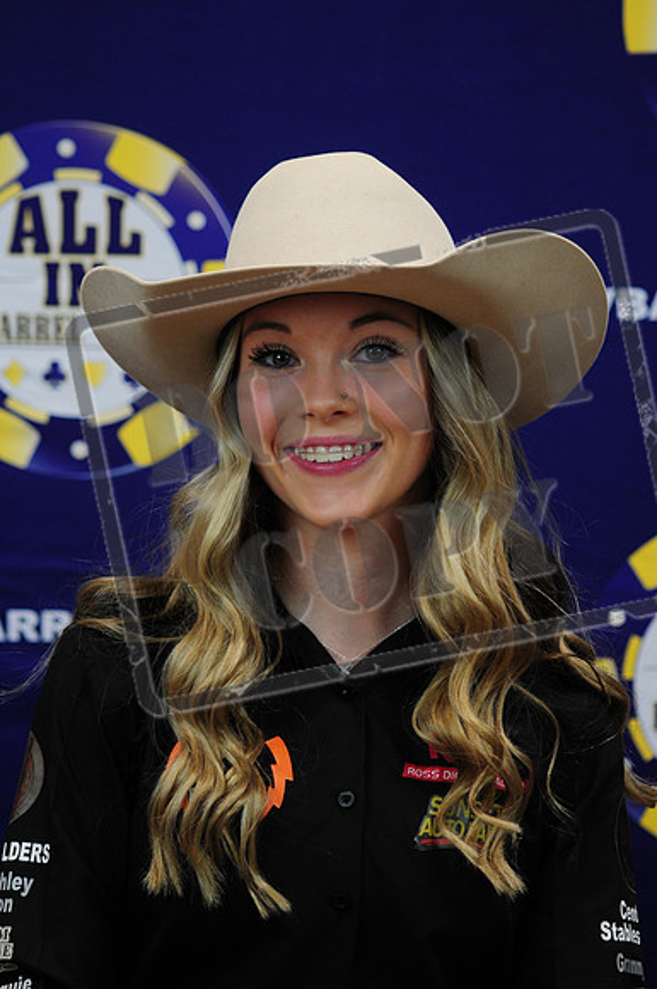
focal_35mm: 123
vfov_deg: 16.7
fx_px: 3377
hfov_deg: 11.1
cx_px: 328
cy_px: 494
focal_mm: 82
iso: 640
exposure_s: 1/125
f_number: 4
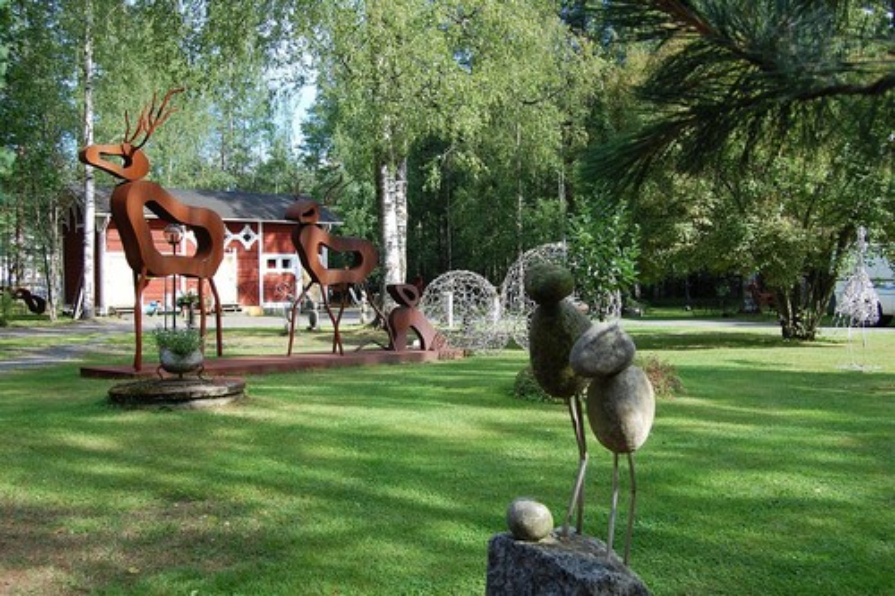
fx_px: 857
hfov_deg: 55.1
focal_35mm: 34
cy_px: 298
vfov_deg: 38.3
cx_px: 448
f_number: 7.1
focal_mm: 23
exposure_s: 1/200
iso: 200
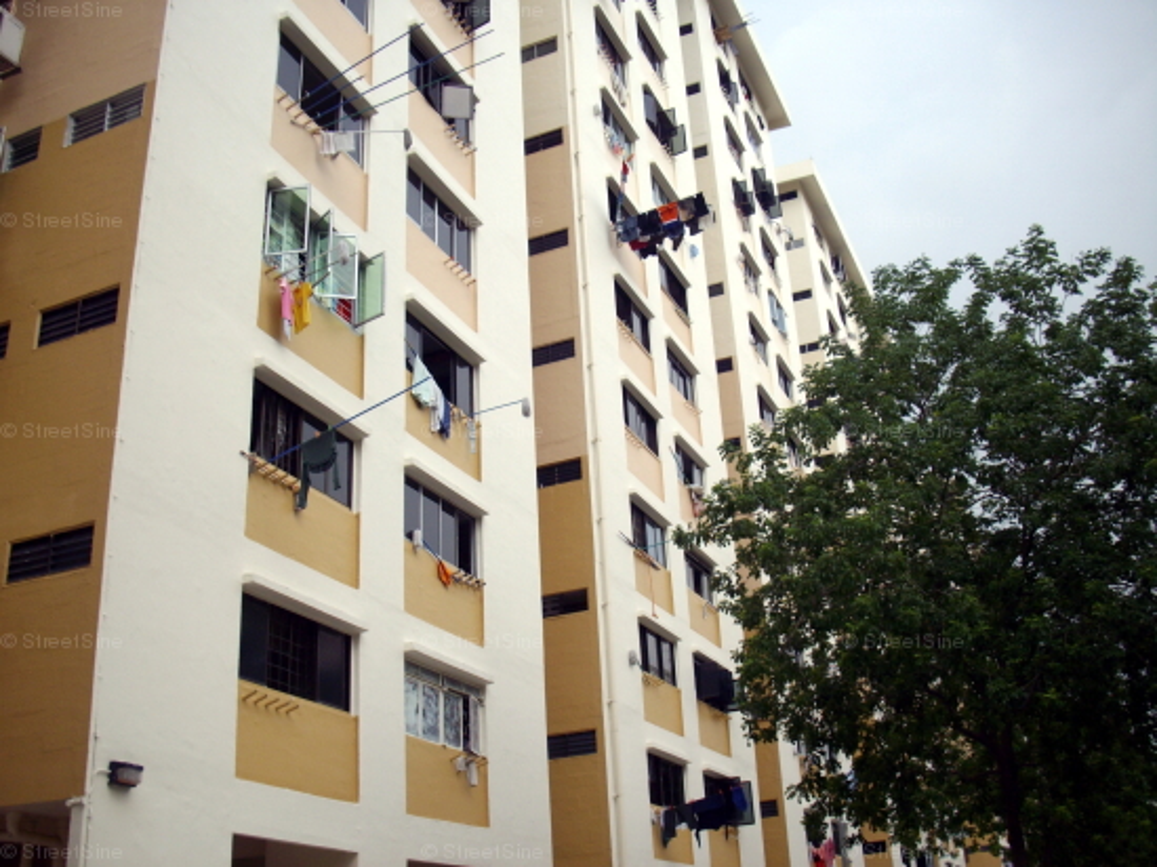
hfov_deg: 50.2
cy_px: 434
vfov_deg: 38.6
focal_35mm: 37
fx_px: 1236
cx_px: 578
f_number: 5.6
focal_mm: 6.2
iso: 80
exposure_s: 1/80
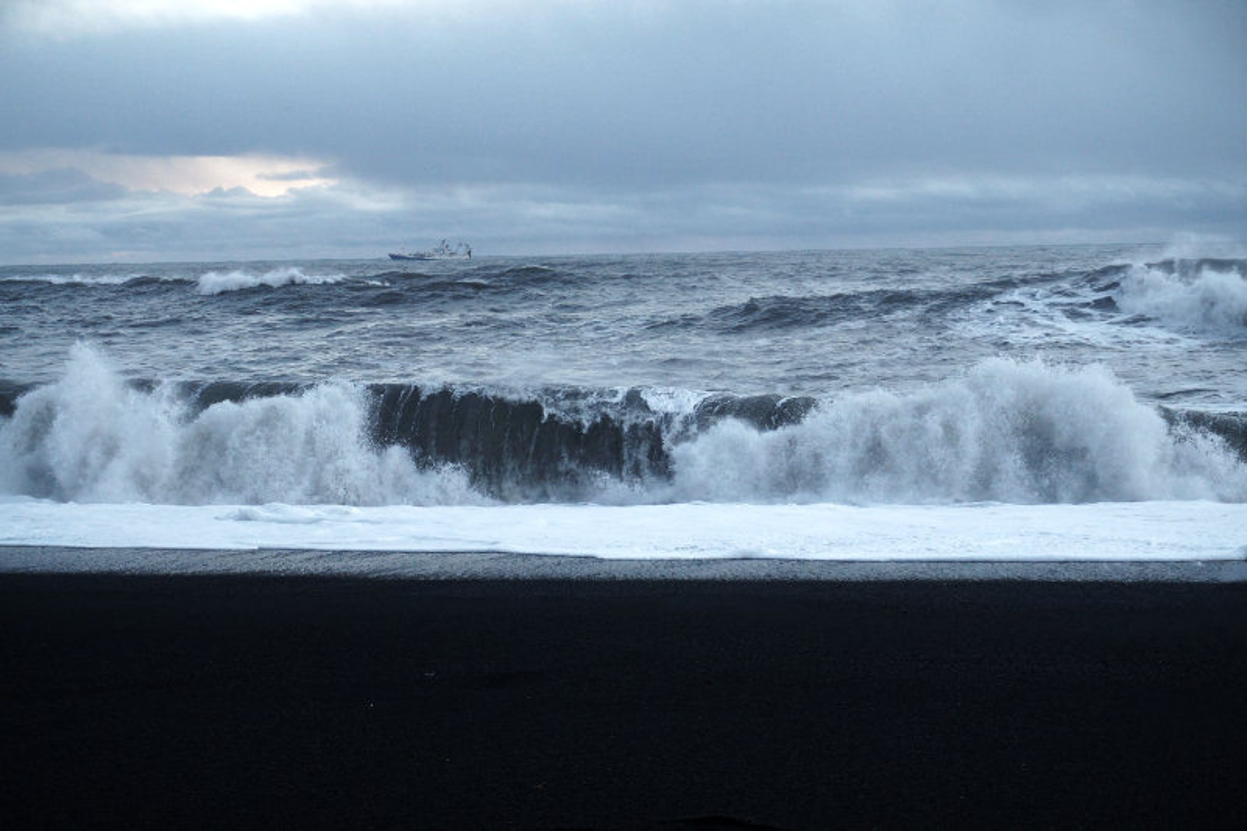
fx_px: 2597
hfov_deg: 27.0
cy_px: 416
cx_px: 624
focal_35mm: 75
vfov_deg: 18.2
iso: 500
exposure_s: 1/160
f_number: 5.6
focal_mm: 50
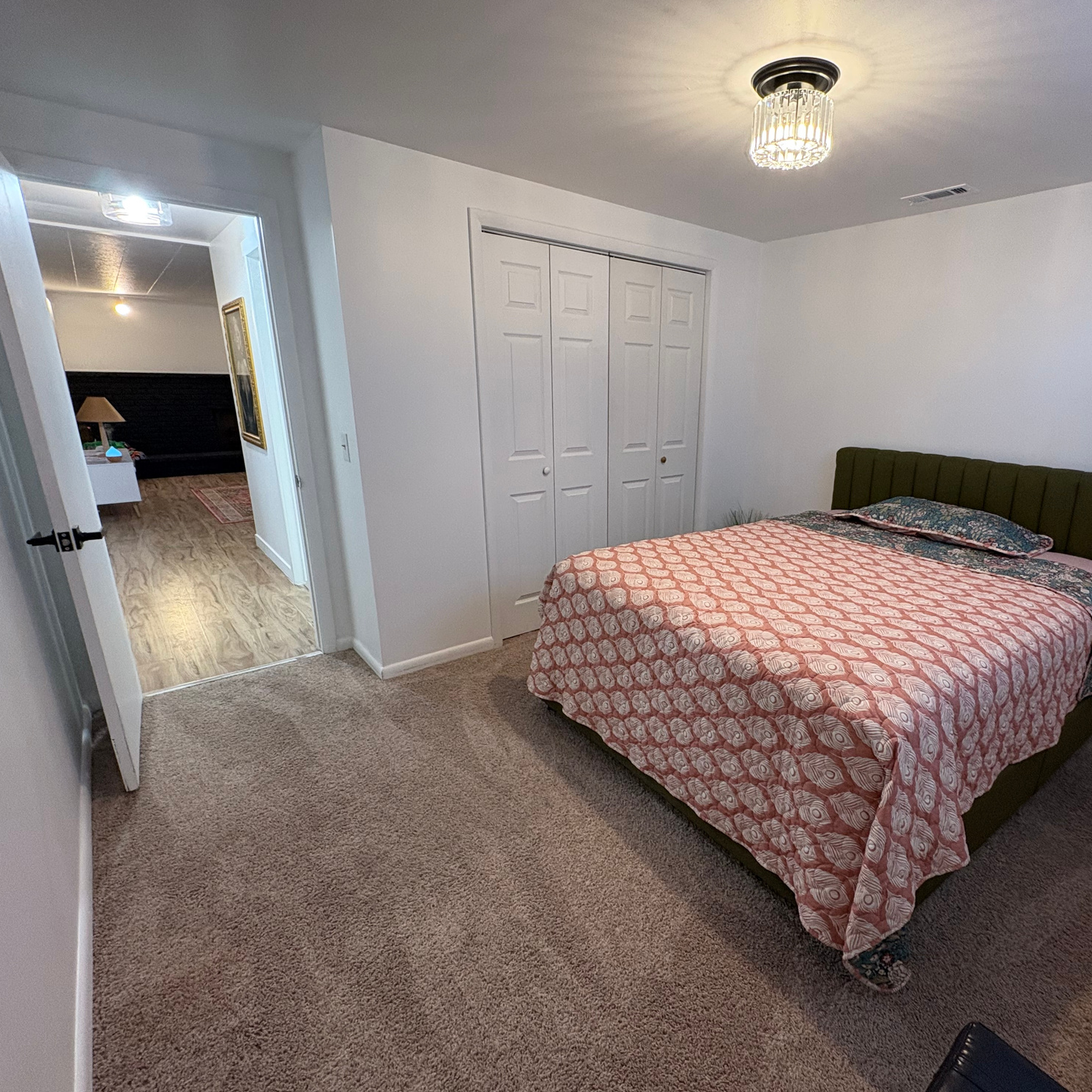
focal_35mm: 17
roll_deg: -0.9
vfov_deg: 84.0
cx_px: 639
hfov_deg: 83.2
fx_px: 607
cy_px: 560
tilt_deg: -16.6
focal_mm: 2.22
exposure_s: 1/60
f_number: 2.2
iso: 400
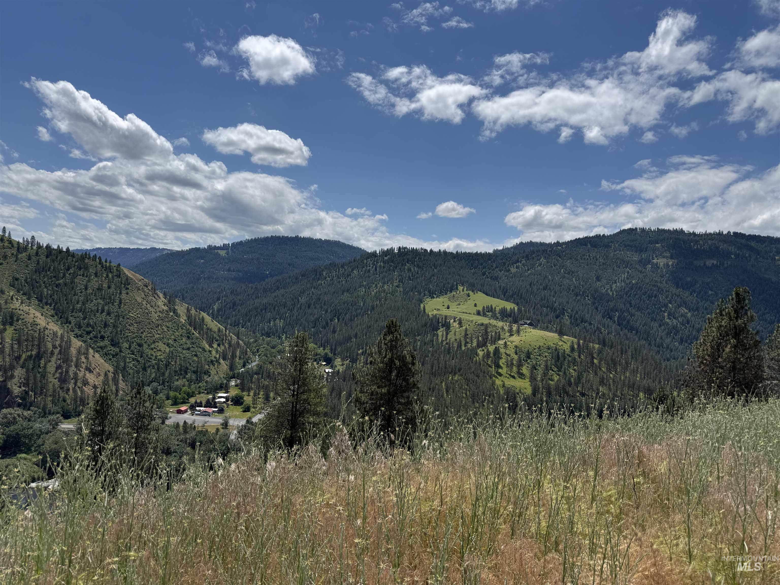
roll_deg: -3.4
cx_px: 390
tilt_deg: +1.1
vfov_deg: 56.8
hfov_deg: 71.6
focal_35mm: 24
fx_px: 541
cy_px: 292
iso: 80
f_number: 1.78
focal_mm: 6.76
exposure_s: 1/9091
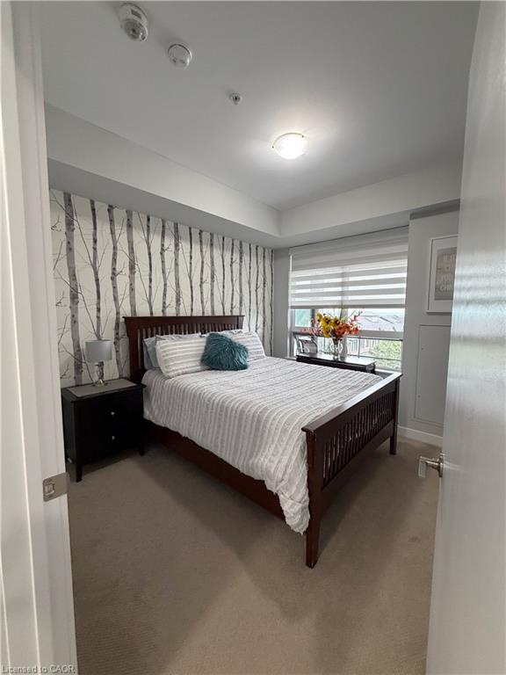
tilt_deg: -5.9
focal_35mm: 14
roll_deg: -0.4
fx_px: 273
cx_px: 253
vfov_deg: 102.1
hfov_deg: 85.7
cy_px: 338
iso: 320
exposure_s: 1/60
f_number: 2.2
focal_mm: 2.22
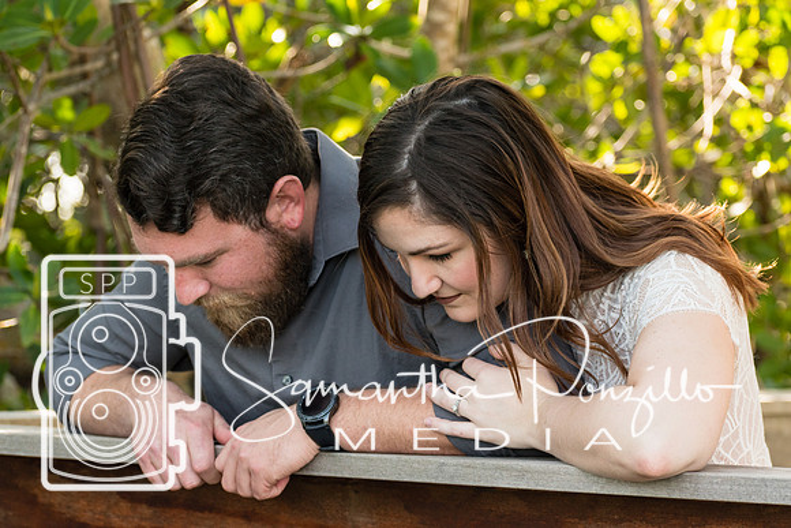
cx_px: 395
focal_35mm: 153
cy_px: 264
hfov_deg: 13.4
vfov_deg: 9.0
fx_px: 3368
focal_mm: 102
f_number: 5
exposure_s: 1/400
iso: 400
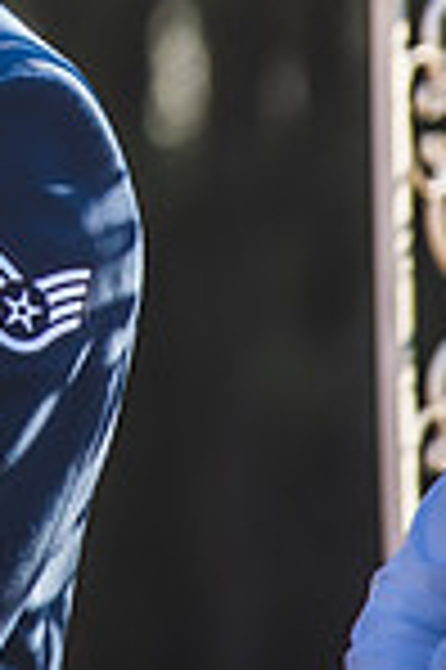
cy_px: -155
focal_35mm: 778
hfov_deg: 1.8
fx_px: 14490
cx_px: -829
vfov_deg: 2.7
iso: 200
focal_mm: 200
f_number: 2.8
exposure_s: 1/800
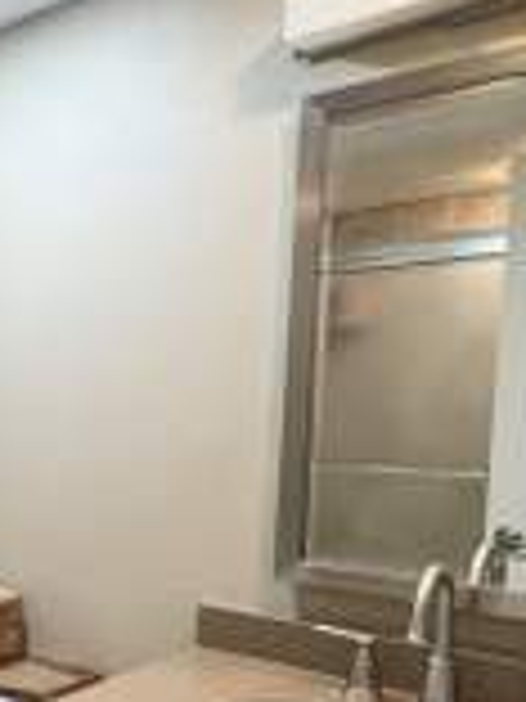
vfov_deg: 43.1
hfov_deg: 27.0
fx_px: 871
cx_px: -193
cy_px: 477
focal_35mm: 43
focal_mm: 2.22
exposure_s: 1/120
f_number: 2.2
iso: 250
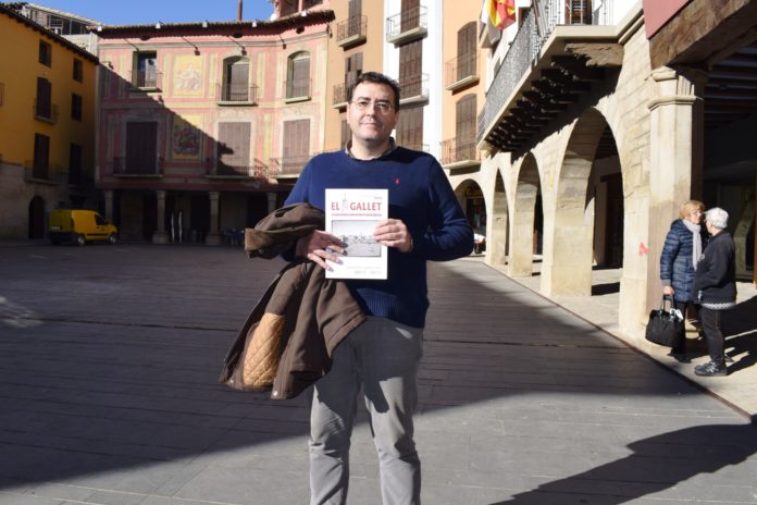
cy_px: 252
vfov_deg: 43.6
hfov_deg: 61.9
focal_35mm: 30
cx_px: 378
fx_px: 631
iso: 100
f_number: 10
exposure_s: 1/200
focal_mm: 20
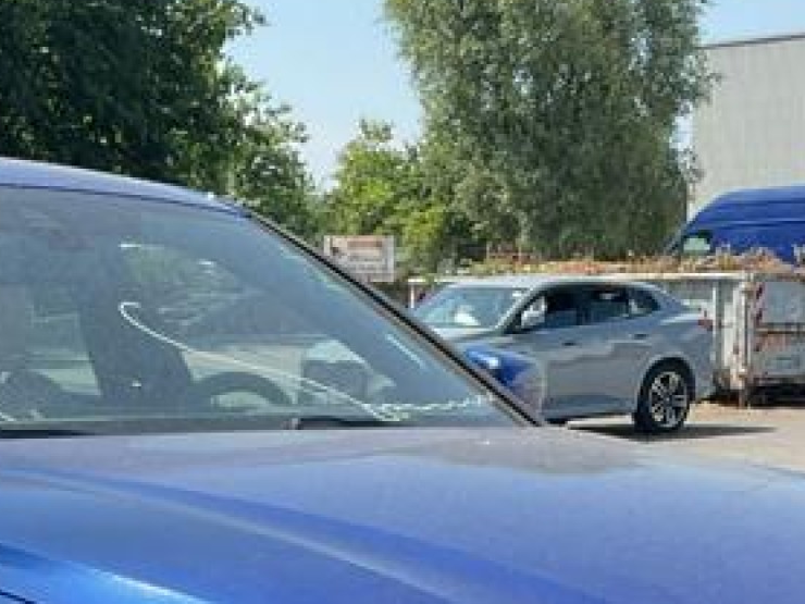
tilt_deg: -12.1
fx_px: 2488
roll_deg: -2.0
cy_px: 839
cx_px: 327
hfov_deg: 18.4
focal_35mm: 107
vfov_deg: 13.2
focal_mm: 3
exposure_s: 1/770
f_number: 1.8
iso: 16
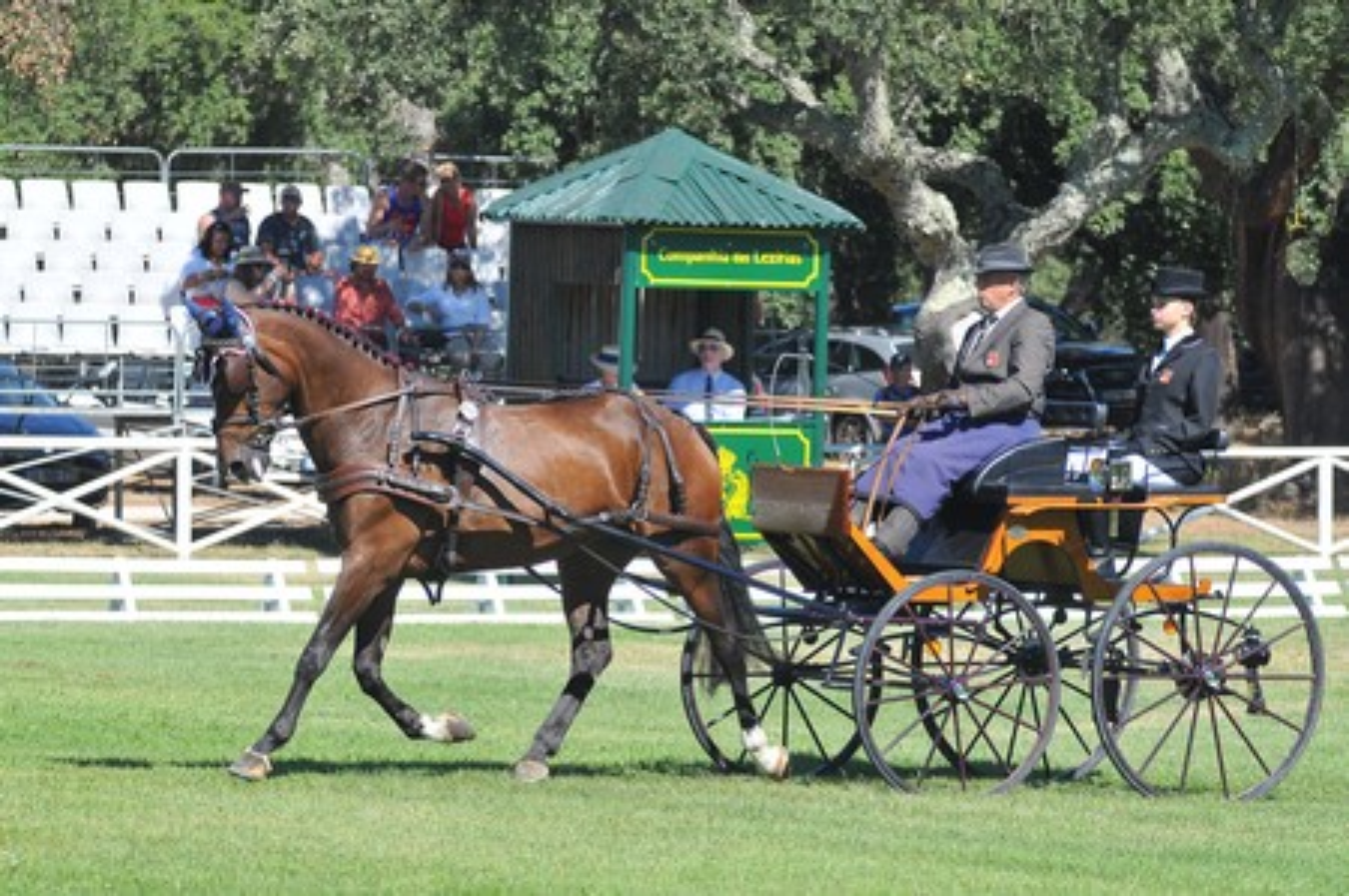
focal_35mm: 225
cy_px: 448
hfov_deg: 9.2
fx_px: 8422
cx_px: 674
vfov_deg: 6.1
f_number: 5.6
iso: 400
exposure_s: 1/800
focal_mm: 150
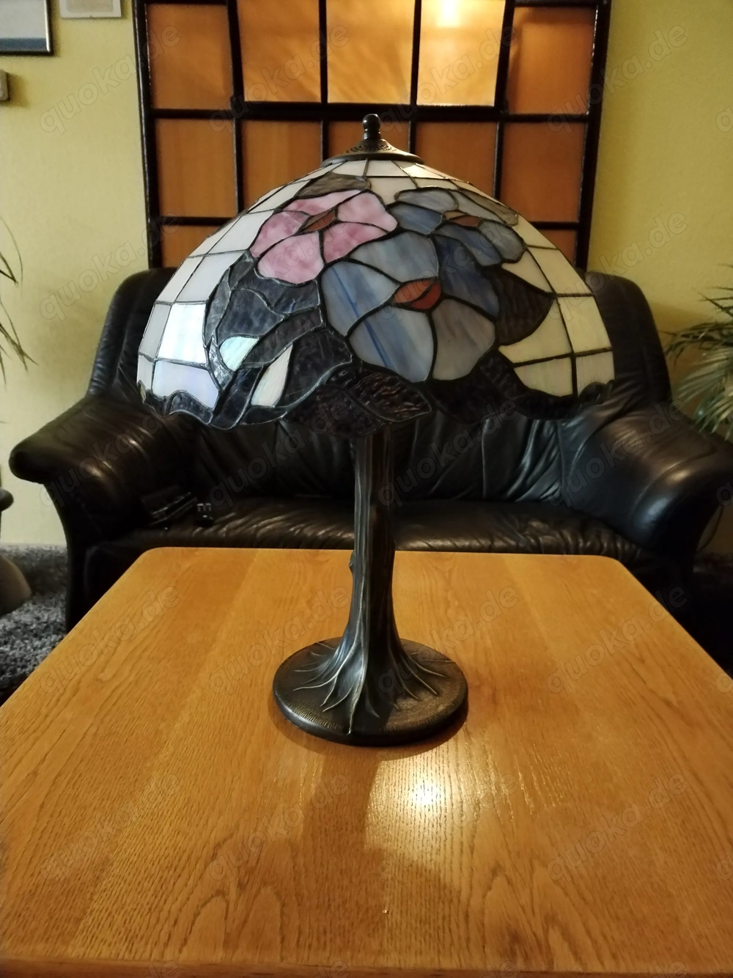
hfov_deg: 53.0
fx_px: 734
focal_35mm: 26
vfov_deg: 67.3
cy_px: 489
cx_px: 366
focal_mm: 4.75
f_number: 1.8
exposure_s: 1/25
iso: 1564
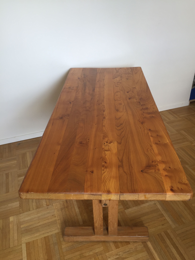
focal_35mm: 29
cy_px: 130
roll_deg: +2.4
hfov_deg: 48.2
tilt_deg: -32.2
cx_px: 98
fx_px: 218
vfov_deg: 61.7
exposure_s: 1/50
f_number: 2.2
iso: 32
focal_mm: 4.15
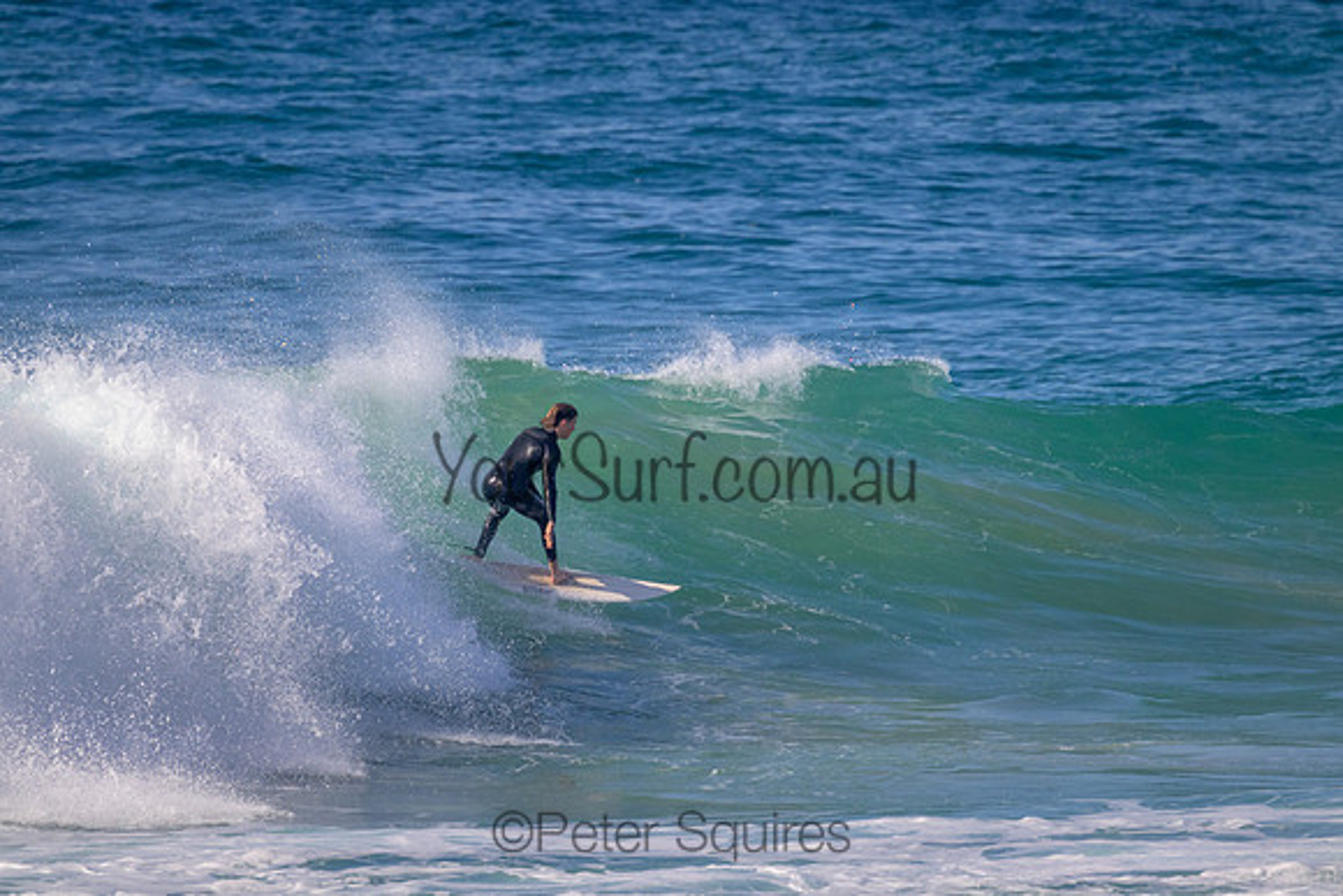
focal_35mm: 800
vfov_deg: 1.7
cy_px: 448
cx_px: 672
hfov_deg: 2.6
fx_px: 29850
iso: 1600
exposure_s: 1/2000
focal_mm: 800
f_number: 11
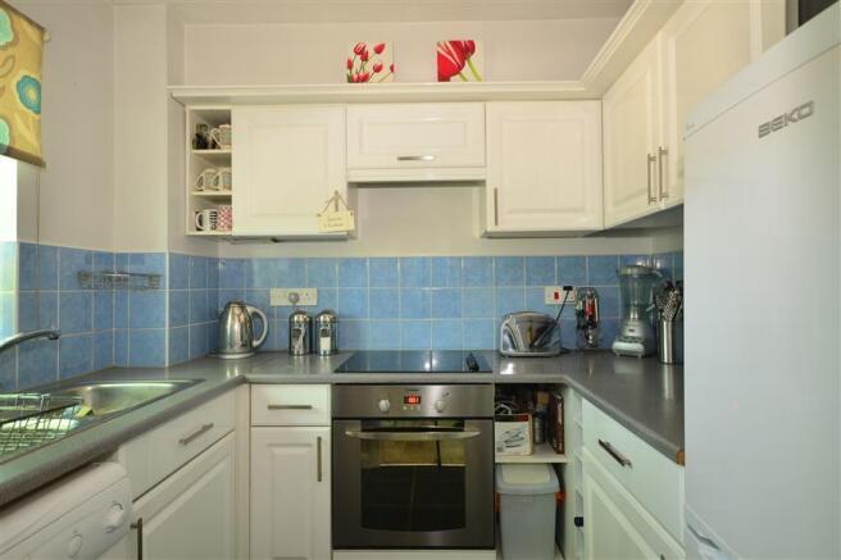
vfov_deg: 63.2
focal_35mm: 20
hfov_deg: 85.4
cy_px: 280
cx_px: 420
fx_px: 455
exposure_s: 1/1.6
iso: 200
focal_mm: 13
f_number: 7.1
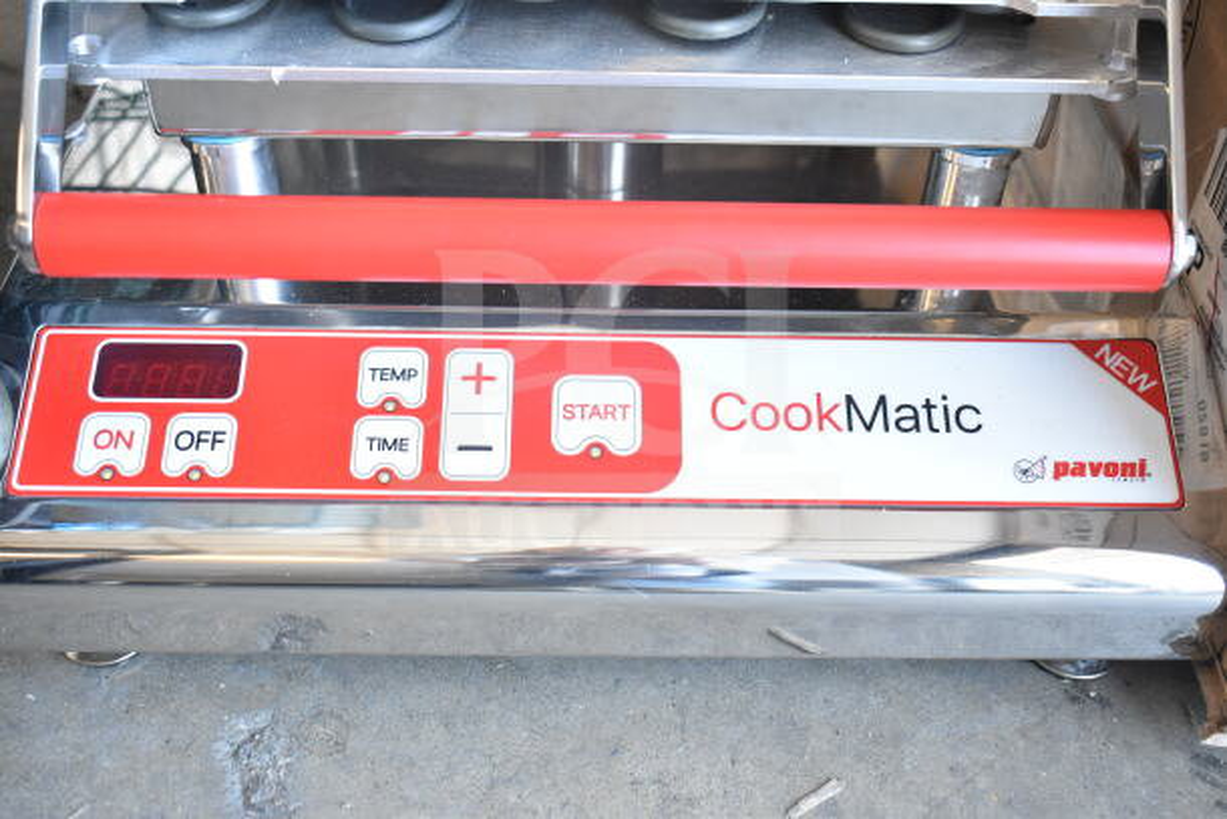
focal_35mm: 42
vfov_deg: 31.9
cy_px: 410
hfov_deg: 46.4
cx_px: 614
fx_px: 1432
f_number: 5
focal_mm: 28
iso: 1600
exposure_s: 1/100
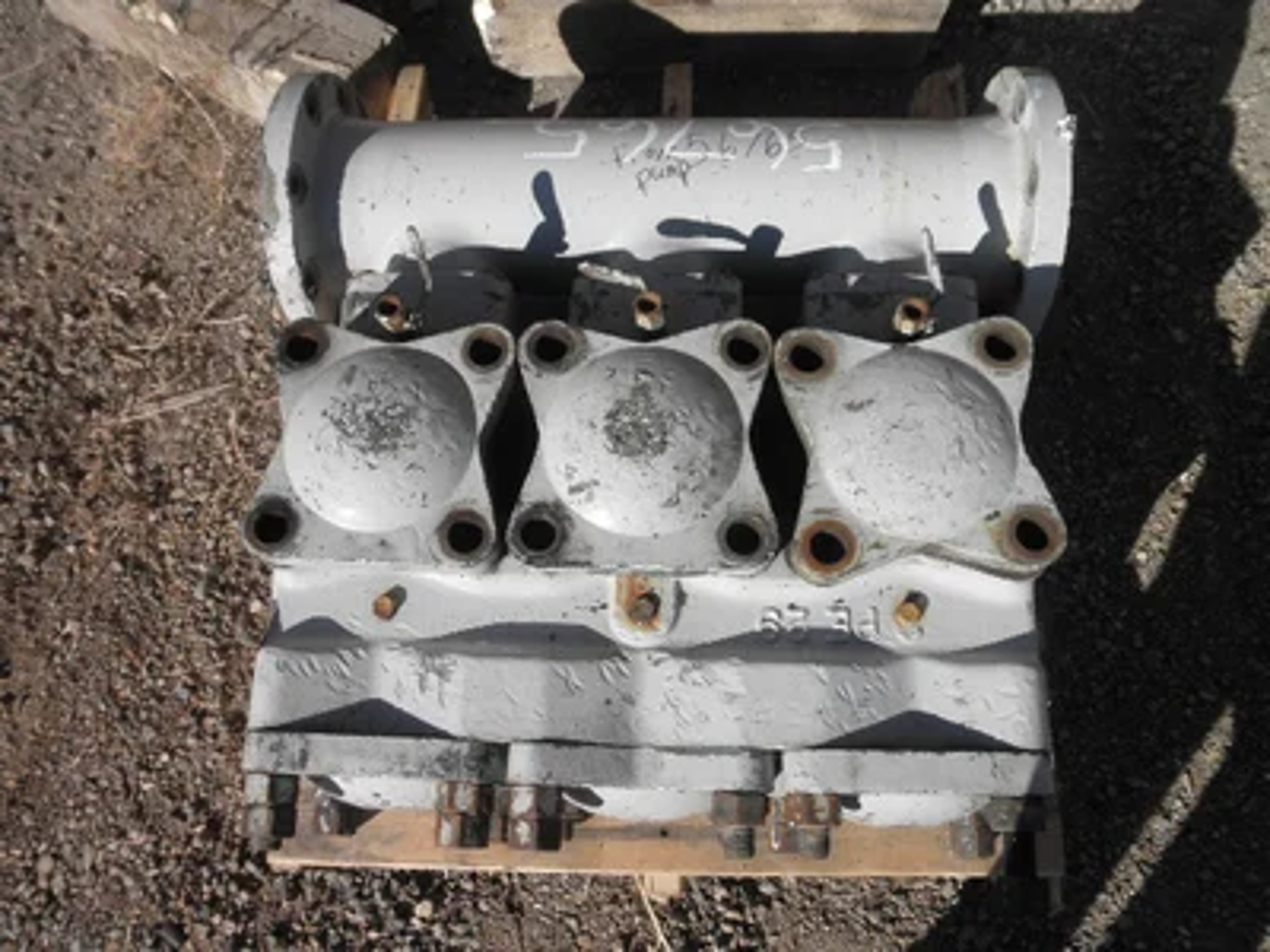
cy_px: 476
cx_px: 635
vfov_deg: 49.7
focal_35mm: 28
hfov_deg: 63.4
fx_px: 1027
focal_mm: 5
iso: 64
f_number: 8.5
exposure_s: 1/160
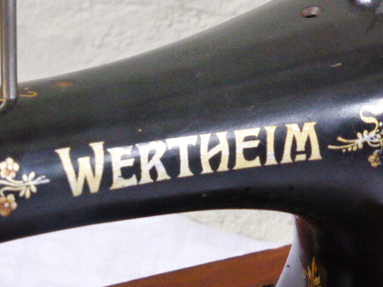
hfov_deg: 16.6
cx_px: 192
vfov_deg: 12.5
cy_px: 144
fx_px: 1317
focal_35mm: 119
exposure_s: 1/80
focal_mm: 19.4
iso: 2500
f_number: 5.3
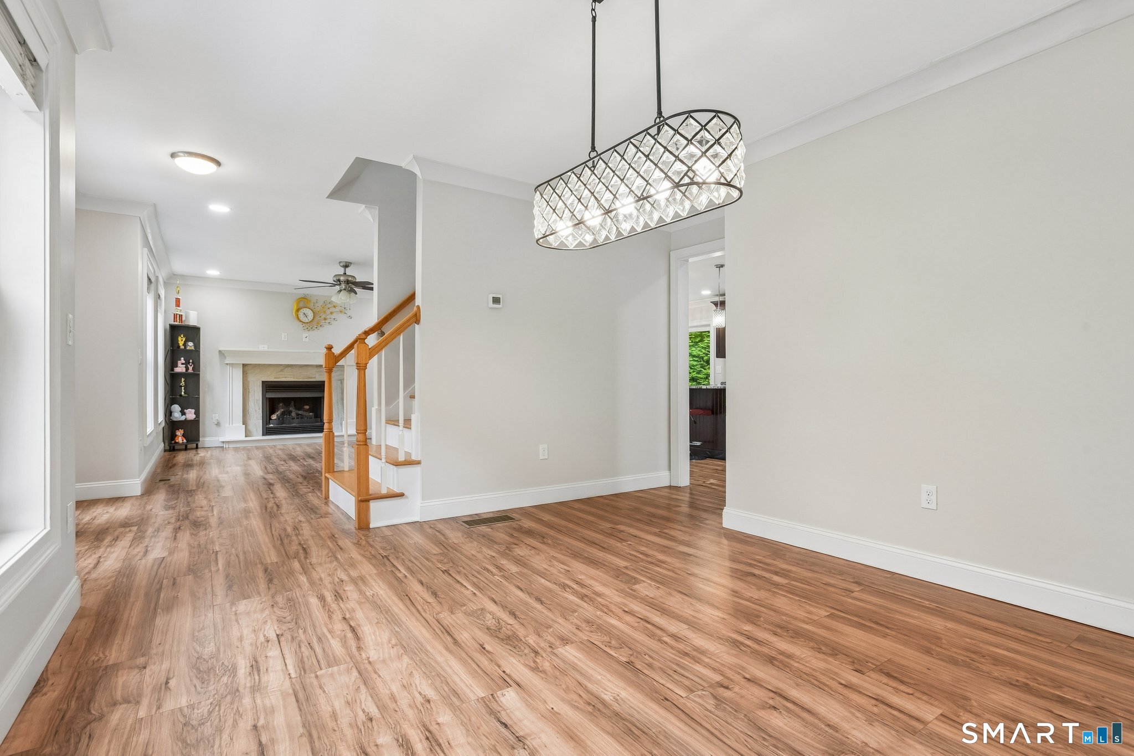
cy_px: 378
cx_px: 567
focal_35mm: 17
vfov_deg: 70.4
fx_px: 535
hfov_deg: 93.3
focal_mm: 17
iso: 400
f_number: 11
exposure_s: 1/25
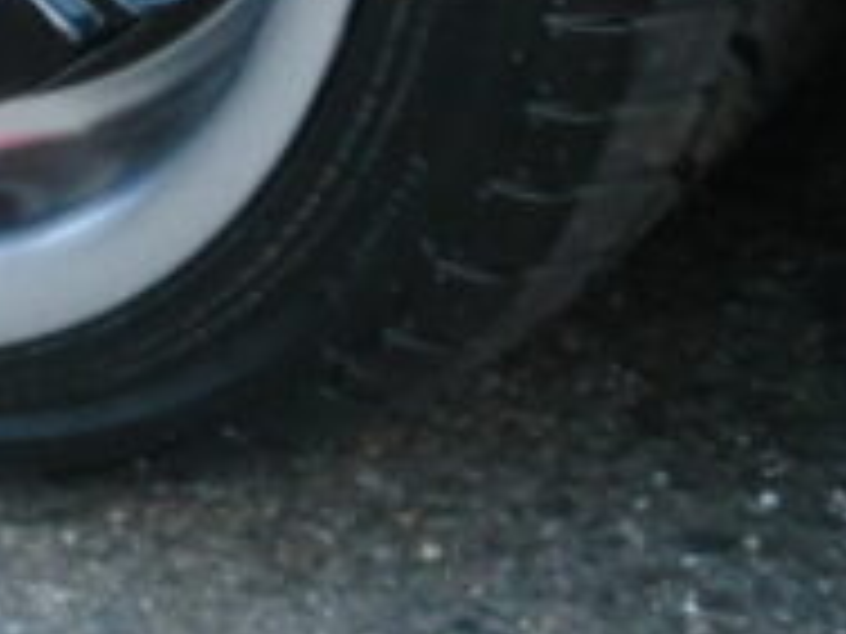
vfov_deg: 7.3
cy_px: -823
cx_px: -220
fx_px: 4668
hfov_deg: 10.2
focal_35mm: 191
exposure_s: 1/60
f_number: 3.2
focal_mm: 6.1
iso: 640
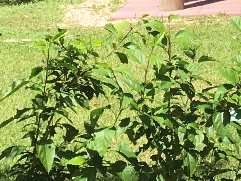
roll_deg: -1.7
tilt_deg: +2.2
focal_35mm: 192
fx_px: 1337
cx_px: 504
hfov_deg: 9.5
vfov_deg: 7.4
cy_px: -213
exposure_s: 1/1026
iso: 25
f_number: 2.2
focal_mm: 4.15
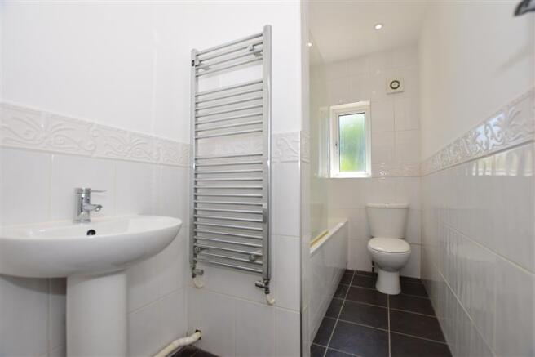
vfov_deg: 77.3
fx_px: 223
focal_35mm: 15
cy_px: 178
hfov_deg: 100.4
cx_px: 268
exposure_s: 1/125
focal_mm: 10
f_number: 5.6
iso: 200
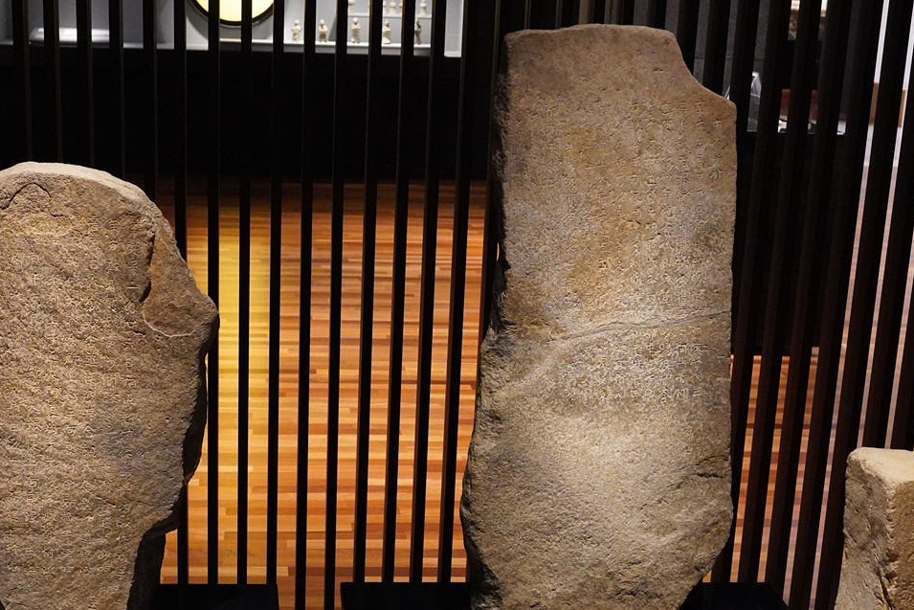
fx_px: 1701
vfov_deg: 20.0
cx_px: 369
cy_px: 508
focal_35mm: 67
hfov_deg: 30.0
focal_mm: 32
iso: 8000
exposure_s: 1/100
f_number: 5.6
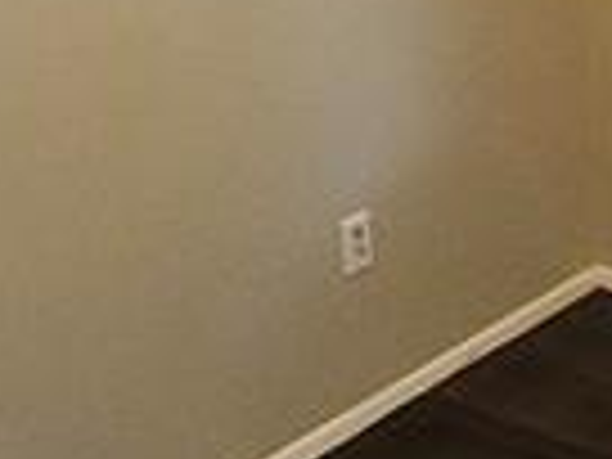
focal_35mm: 98
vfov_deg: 15.0
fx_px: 1733
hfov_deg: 18.4
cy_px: 81
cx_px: 828
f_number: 2.2
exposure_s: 1/60
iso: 320
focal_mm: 2.2
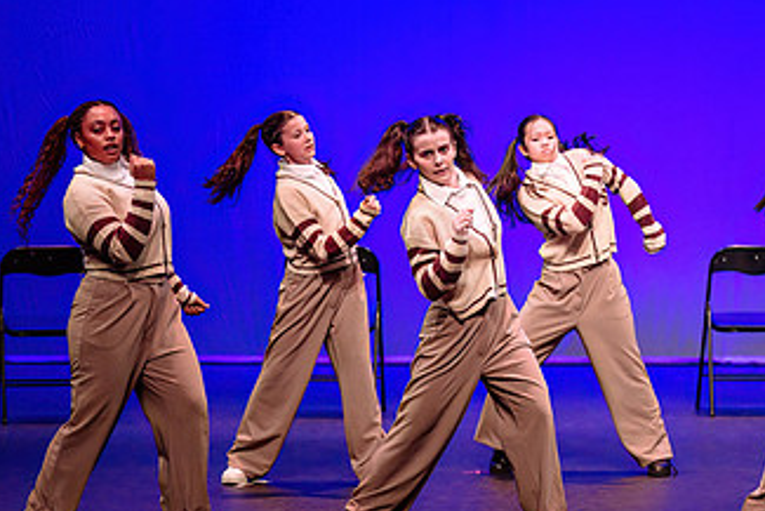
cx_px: 783
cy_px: 244
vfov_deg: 6.5
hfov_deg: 9.7
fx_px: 4464
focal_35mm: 210
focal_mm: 100
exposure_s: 1/400
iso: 1250
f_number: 2.8
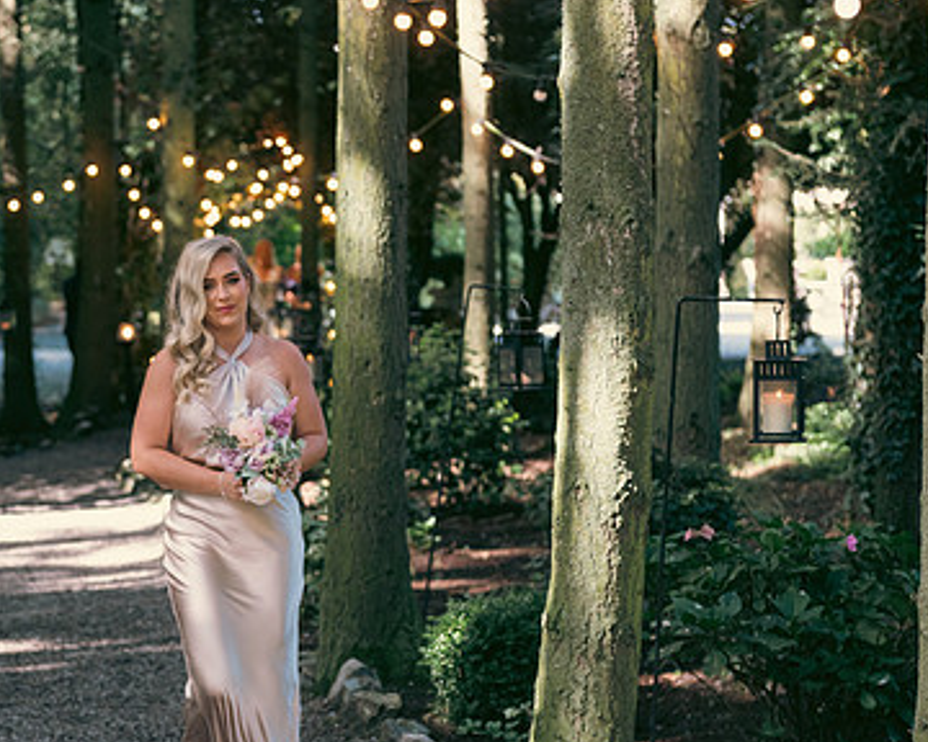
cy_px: 432
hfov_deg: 18.0
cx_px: 206
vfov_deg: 14.5
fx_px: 2911
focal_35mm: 106
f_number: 3.5
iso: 200
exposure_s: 1/160
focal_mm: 70
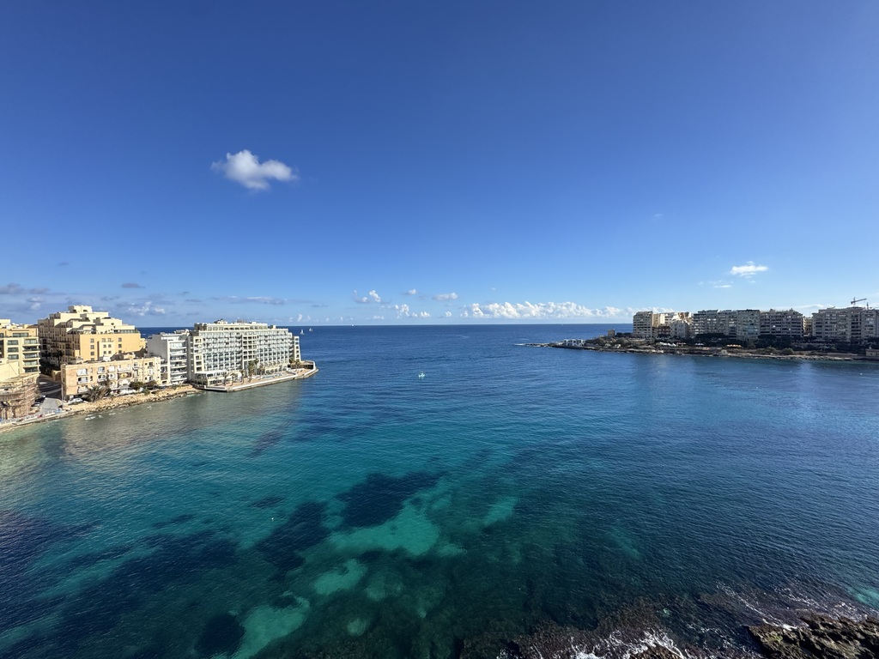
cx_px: 440
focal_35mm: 14
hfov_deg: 102.1
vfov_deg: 85.7
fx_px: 356
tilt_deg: -0.7
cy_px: 330
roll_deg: +0.1
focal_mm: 2.22
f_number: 2.2
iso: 50
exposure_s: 1/2342
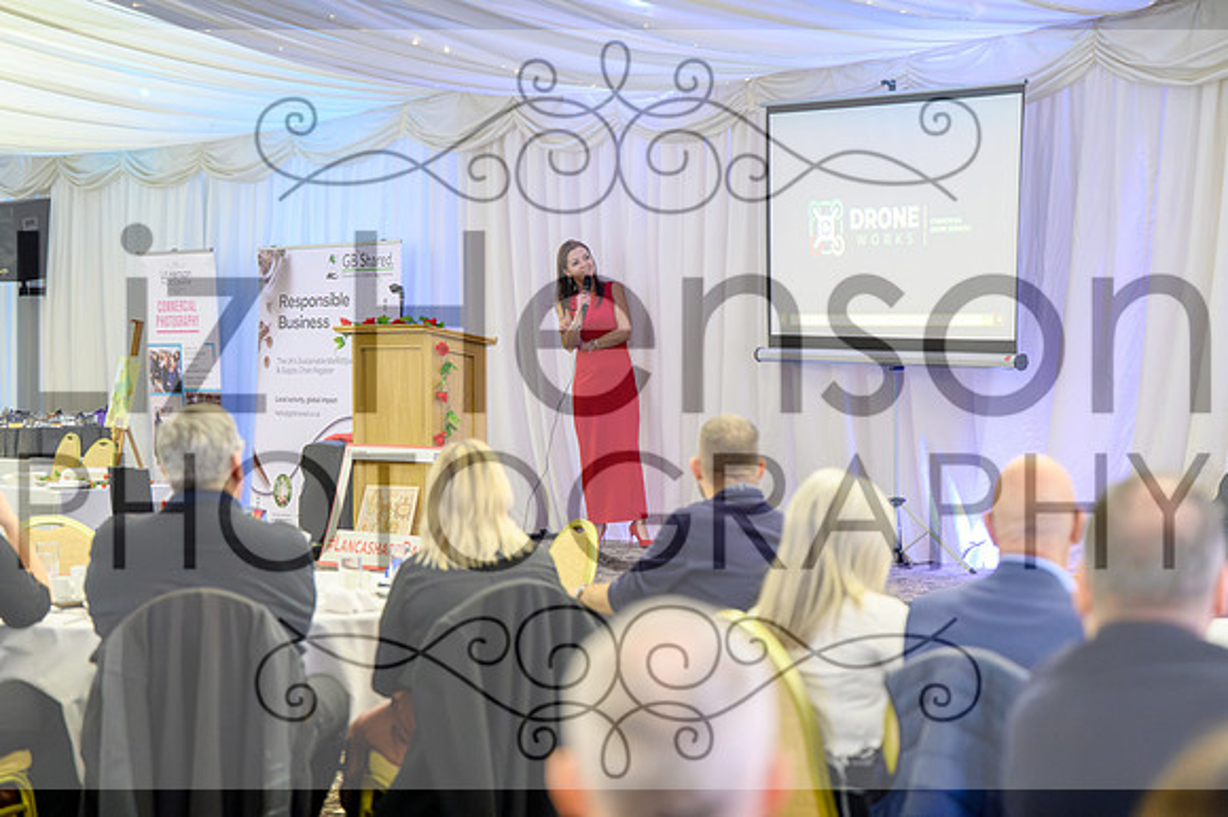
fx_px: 2625
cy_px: 408
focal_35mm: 77
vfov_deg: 17.7
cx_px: 614
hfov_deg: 26.3
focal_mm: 77
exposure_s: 1/200
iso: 12800
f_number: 2.8
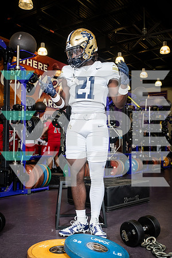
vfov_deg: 53.1
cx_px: 86
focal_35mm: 36
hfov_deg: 36.9
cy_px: 129
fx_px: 258
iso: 500
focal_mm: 36
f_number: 5.6
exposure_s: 1/250
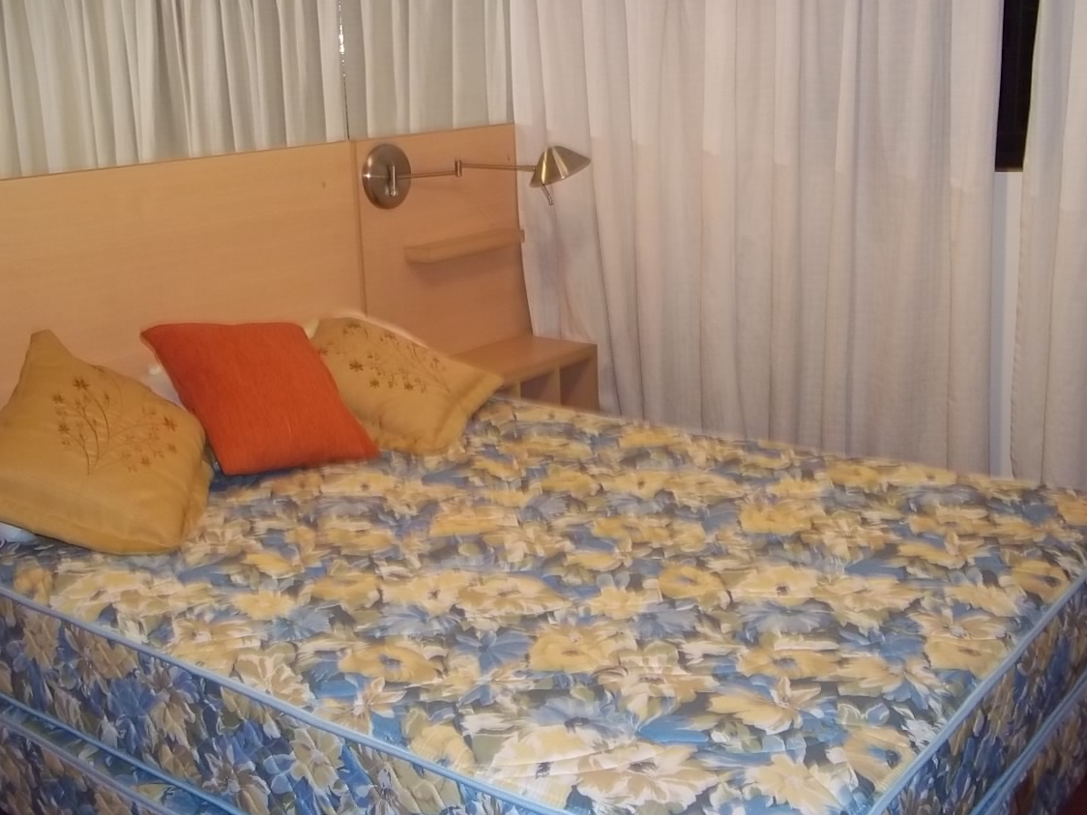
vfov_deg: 35.1
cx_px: 512
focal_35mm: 41
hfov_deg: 45.8
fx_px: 1287
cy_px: 390
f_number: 3.1
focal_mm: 6.5
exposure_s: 1/30
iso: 160
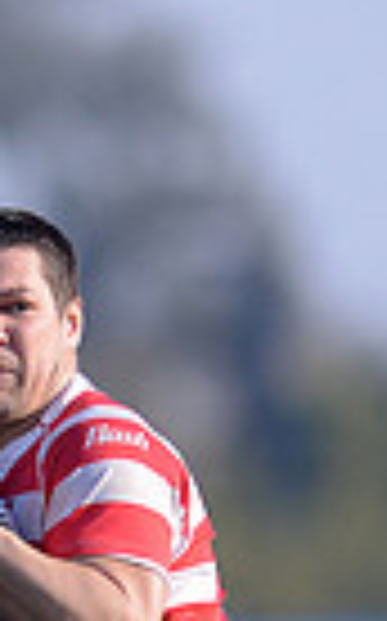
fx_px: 30388
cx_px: -243
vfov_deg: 1.2
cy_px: 848
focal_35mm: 1797
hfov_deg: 0.7
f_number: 4
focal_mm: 420
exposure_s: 1/2500
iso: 560
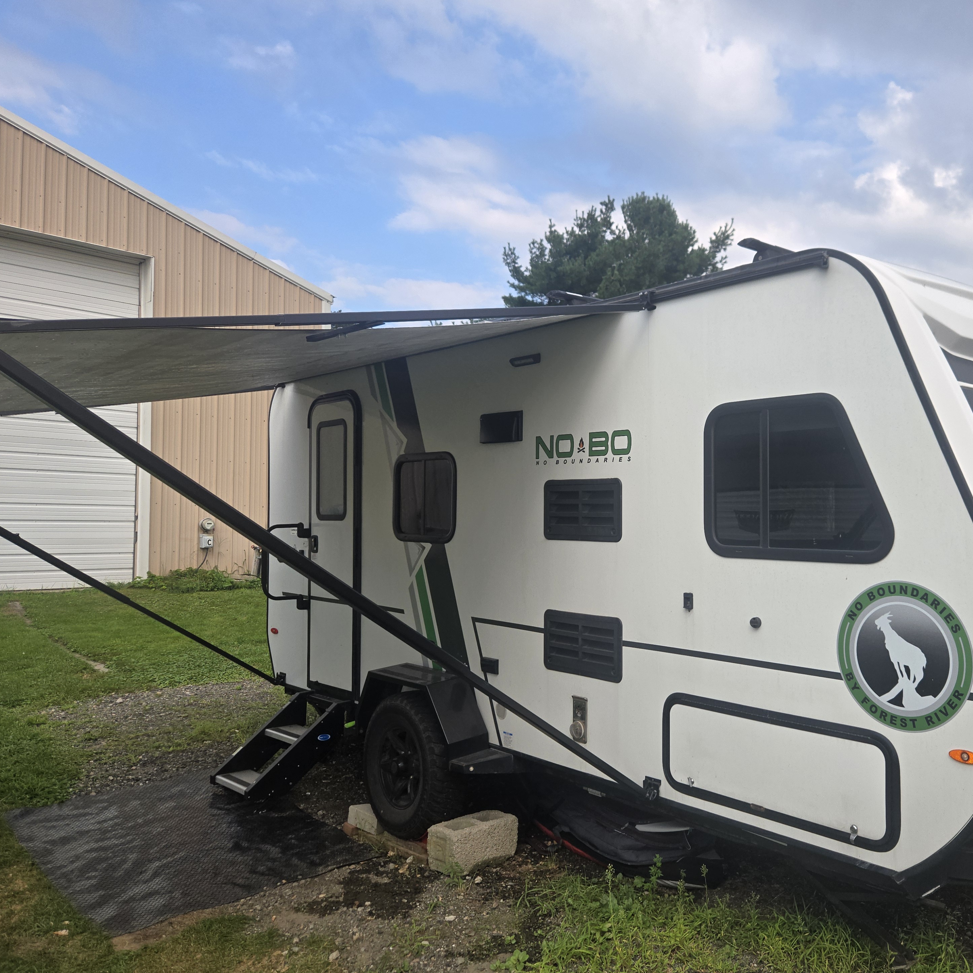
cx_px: 655
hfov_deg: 56.0
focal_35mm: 28
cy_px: 494
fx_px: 890
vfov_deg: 57.3
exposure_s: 1/845
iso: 25
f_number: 1.8
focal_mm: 5.4
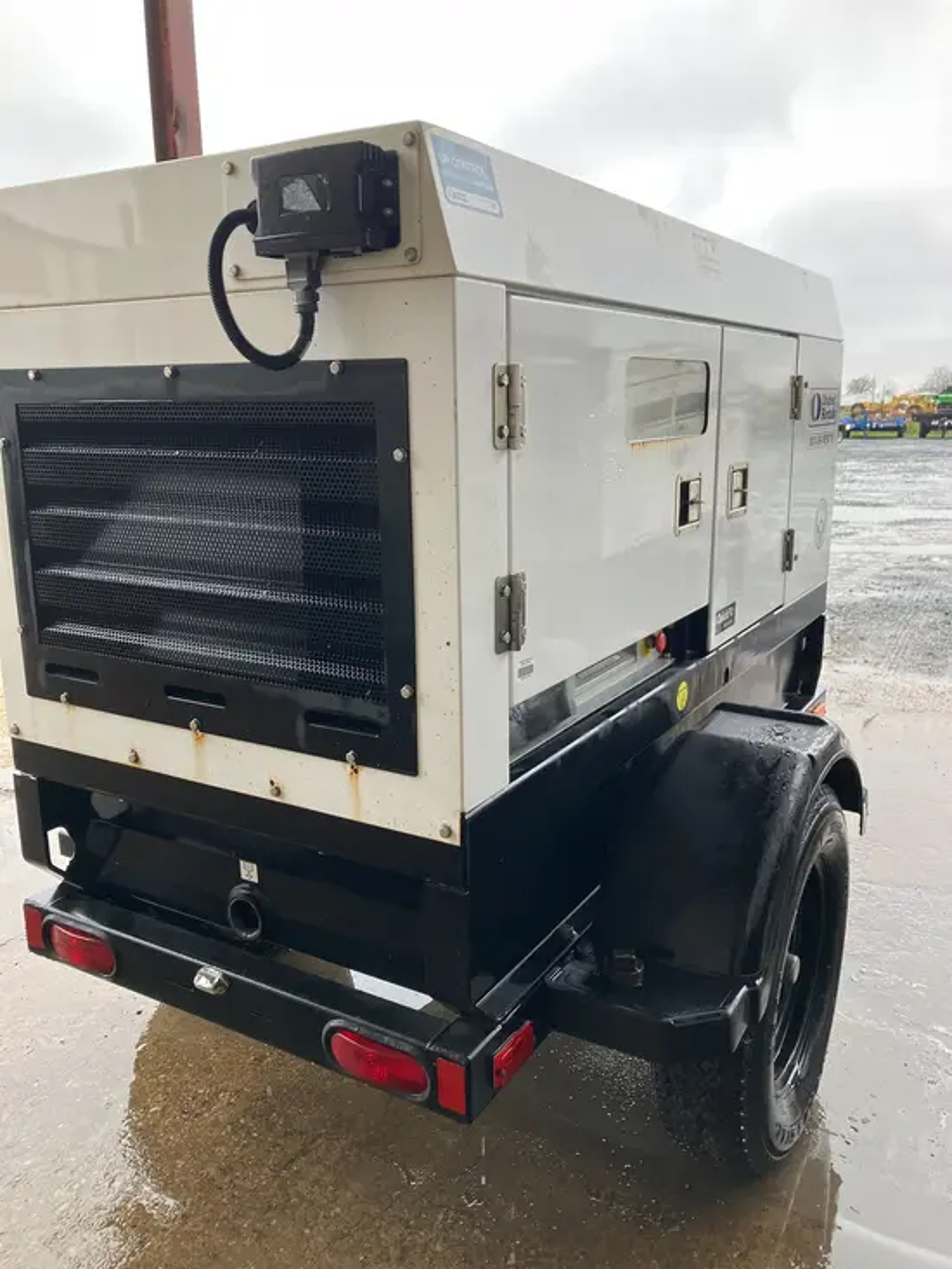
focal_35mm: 28
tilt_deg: -11.6
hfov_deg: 49.8
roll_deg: +0.8
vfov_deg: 63.4
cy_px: 634
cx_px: 476
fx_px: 1026
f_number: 1.8
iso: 80
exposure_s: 1/121
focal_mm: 3.99
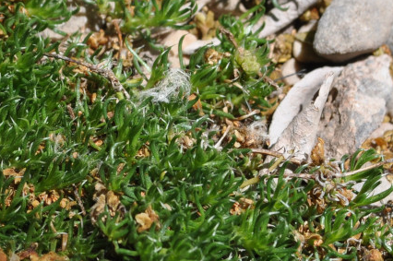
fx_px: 2417
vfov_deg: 6.2
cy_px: 130
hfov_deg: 9.3
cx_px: 154
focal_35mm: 222
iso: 200
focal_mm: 45
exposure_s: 1/400
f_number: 8
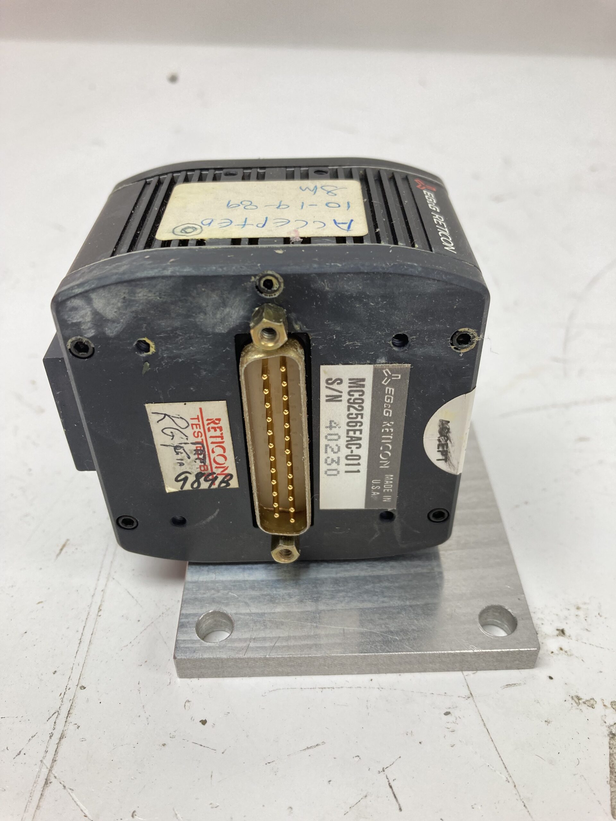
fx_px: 664
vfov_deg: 63.4
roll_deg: +0.7
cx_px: 308
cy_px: 410
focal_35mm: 28
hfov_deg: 49.7
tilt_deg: -37.7
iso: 40
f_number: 1.8
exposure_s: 1/60
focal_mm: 3.99
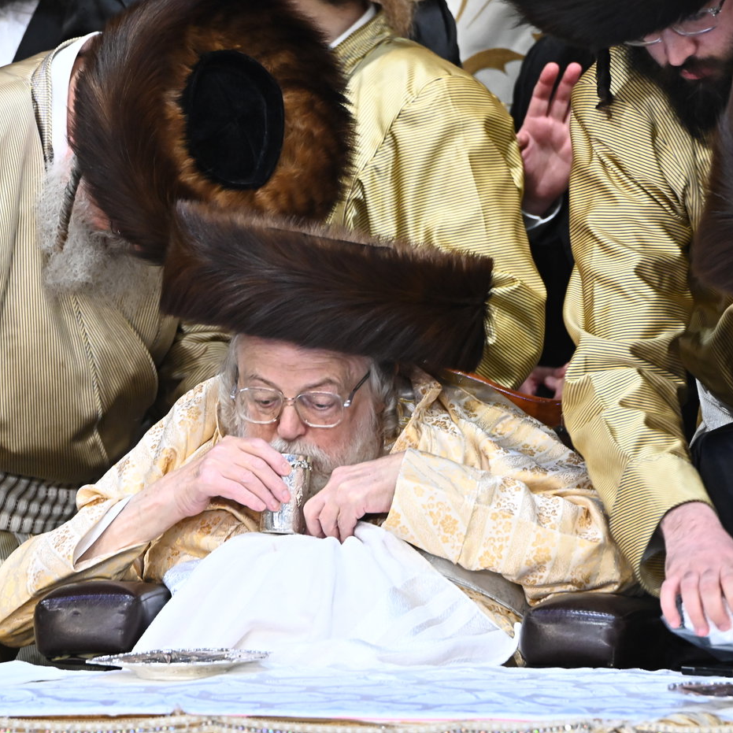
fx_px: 18375
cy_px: 366
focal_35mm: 767
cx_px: 322
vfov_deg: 2.3
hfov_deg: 2.3
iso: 5000
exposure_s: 1/100
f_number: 8
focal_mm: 600
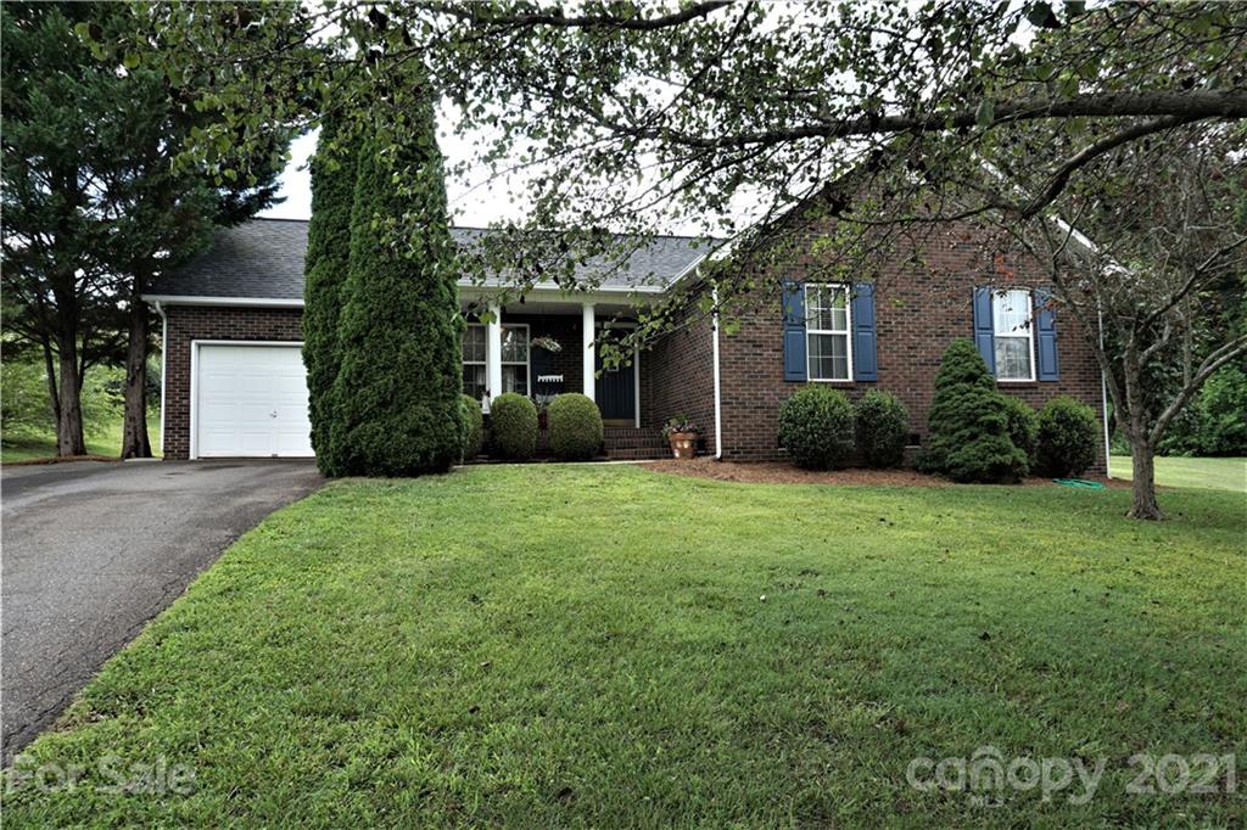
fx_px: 831
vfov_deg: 53.1
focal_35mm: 24
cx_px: 624
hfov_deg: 73.8
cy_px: 415
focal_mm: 16
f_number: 7.1
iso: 125
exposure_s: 1/100
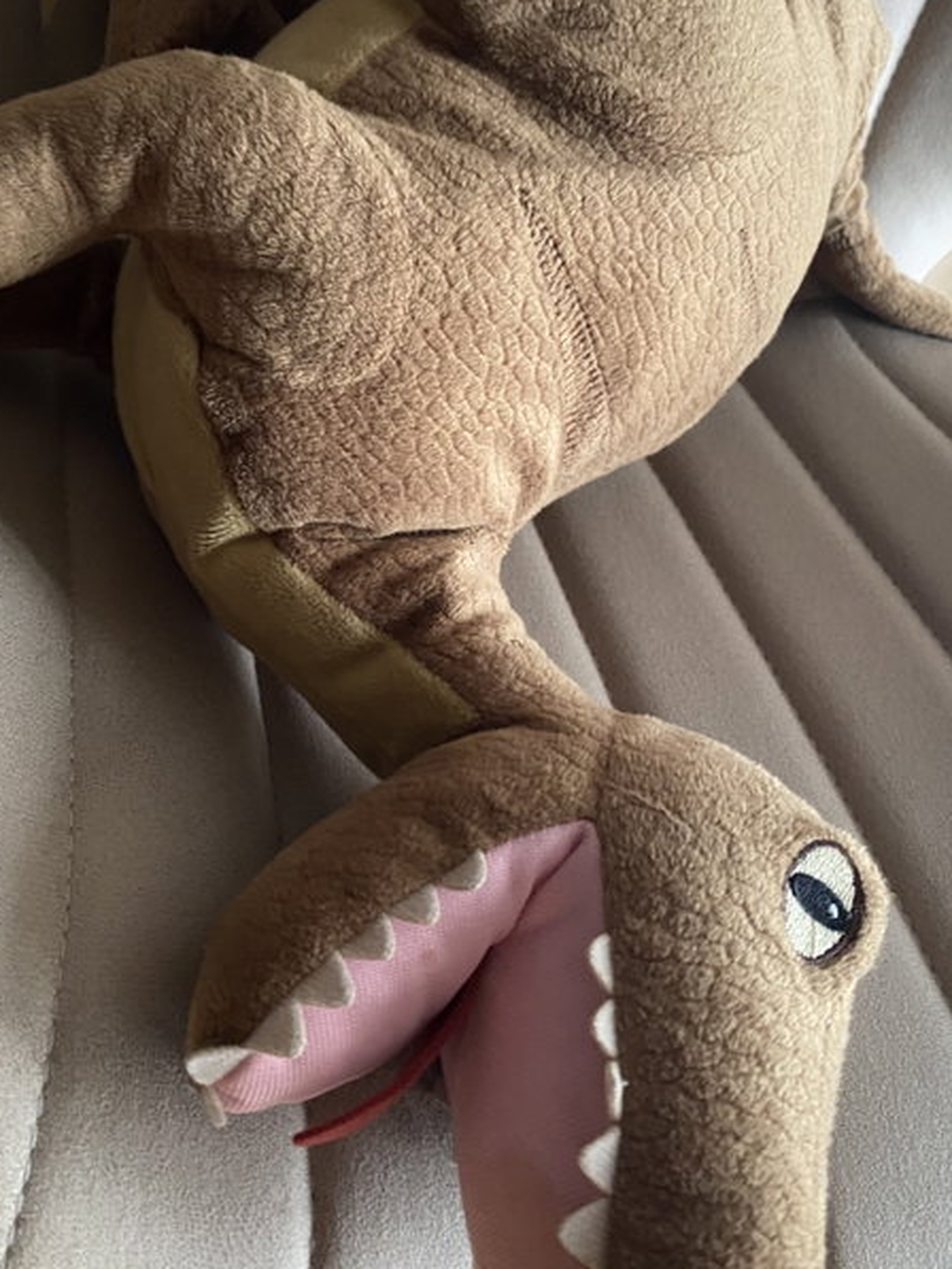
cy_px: 549
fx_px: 1320
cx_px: 423
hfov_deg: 39.6
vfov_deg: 51.2
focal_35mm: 36
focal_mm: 4.25
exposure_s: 1/25
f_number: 1.8
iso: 400
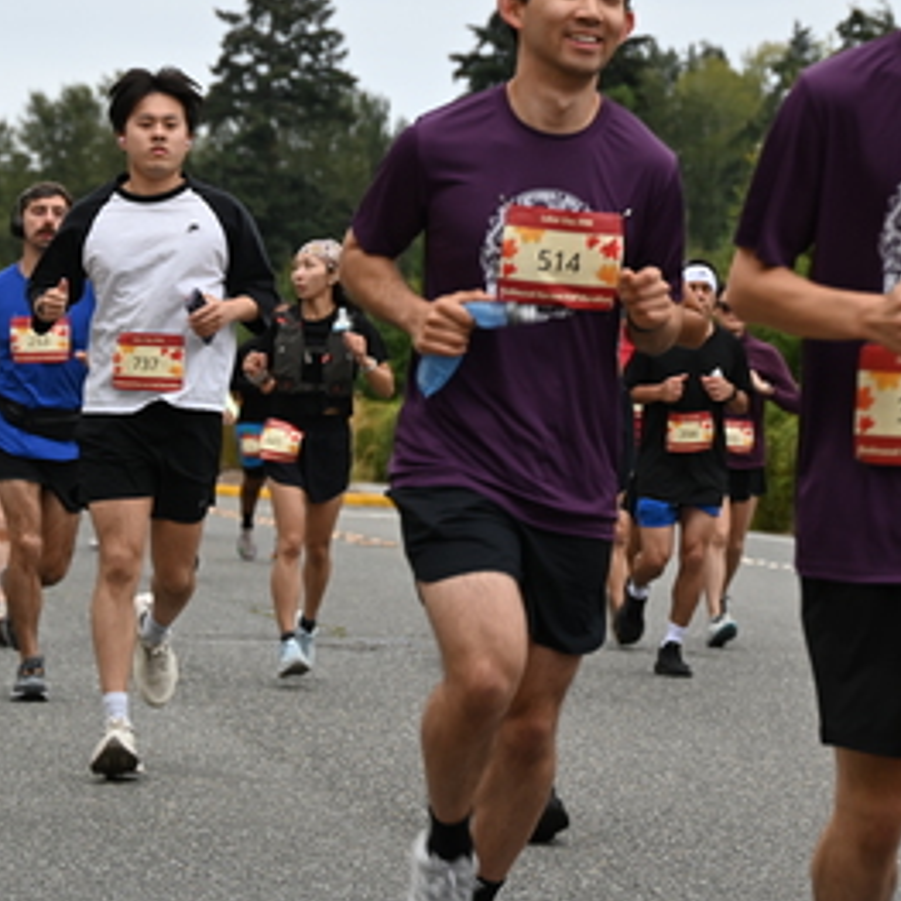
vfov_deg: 10.8
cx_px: 617
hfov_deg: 10.8
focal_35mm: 162
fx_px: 4771
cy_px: 300
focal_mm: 91
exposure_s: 1/200
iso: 400
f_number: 6.3
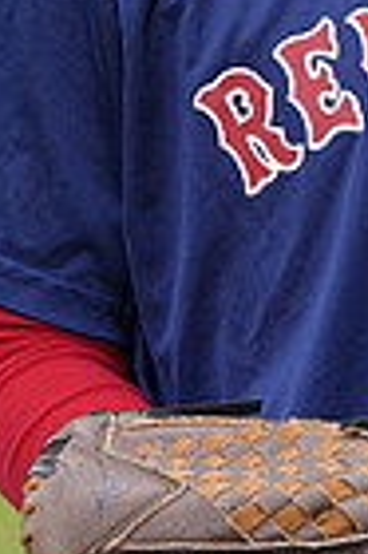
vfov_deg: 2.5
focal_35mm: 829
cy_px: -206
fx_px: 12742
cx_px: 410
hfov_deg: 1.7
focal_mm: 200
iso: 100
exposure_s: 1/250
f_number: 6.3
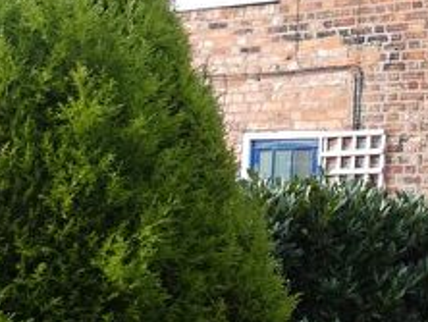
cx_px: 603
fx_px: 780
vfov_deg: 23.3
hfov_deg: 25.1
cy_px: 171
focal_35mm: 63
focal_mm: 3.6
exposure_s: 1/200
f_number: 2.8
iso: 80
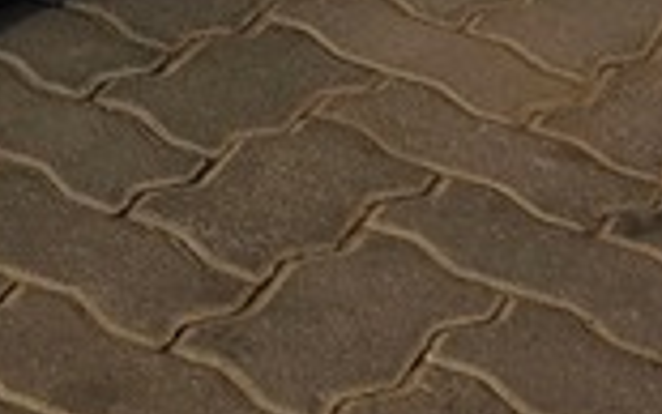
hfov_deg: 12.4
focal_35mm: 161
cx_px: -295
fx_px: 2906
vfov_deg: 6.8
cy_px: -1122
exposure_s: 1/359
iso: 32
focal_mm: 6.25
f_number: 1.7
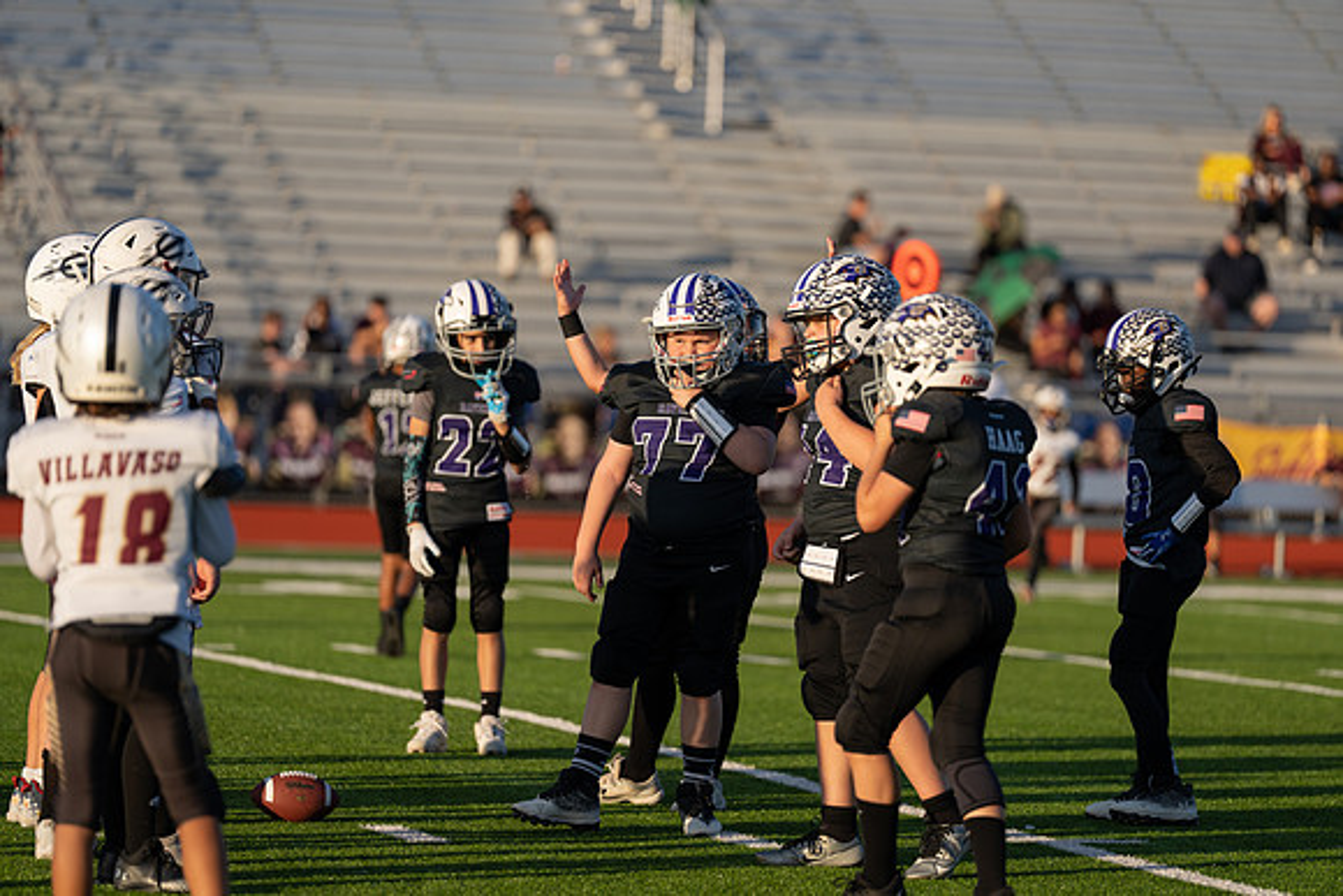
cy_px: 448
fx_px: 7463
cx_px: 672
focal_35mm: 200
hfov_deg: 10.3
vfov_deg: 6.9
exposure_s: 1/1600
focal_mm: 200
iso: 100
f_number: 2.8
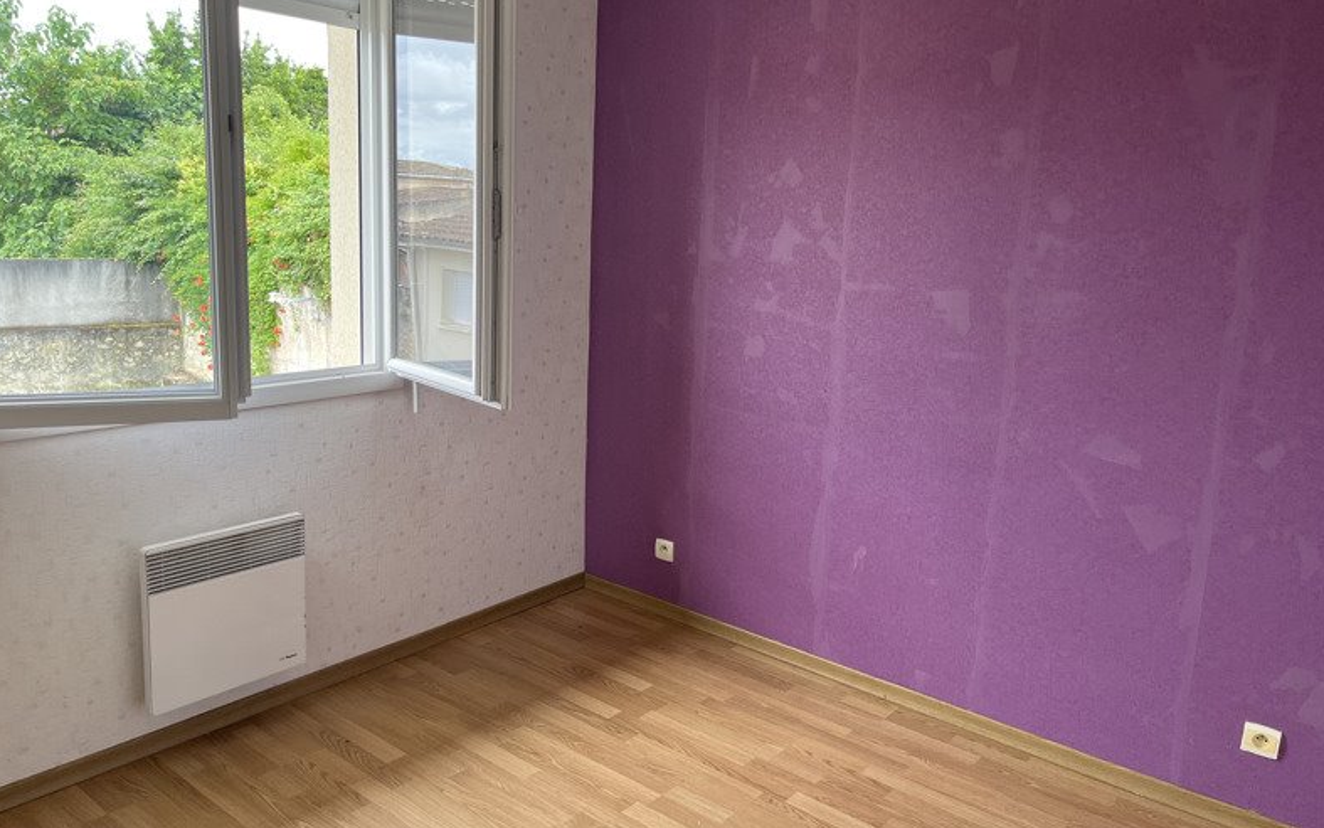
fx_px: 1010
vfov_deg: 44.5
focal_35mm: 28
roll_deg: -1.7
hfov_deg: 66.5
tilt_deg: -9.8
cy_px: 392
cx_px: 656
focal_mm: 5.1
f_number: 1.6
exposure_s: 1/153
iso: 64
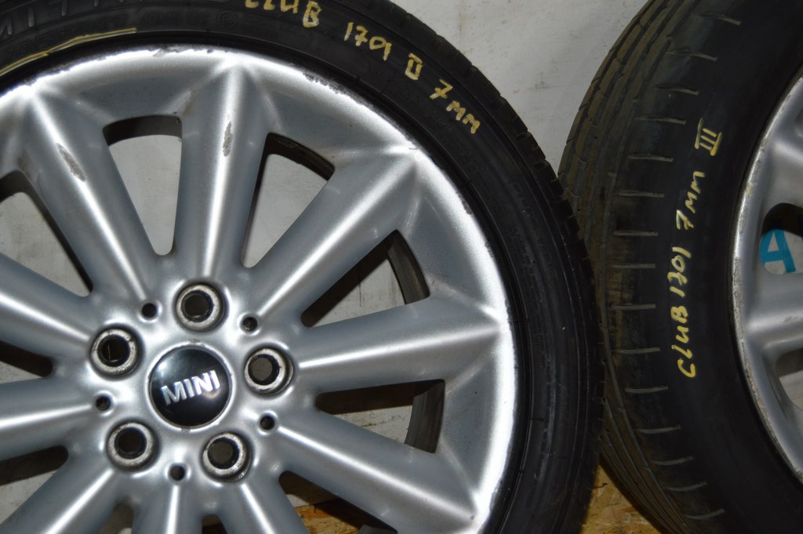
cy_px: 267
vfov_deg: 21.5
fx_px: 1404
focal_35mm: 63
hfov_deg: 31.9
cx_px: 402
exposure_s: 1/60
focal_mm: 42
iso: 720
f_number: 5
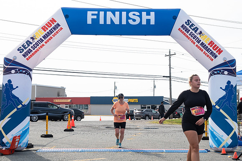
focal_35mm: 60
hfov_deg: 33.5
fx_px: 401
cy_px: 84
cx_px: 135
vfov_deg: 22.8
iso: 800
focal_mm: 48
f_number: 4
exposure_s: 1/3200
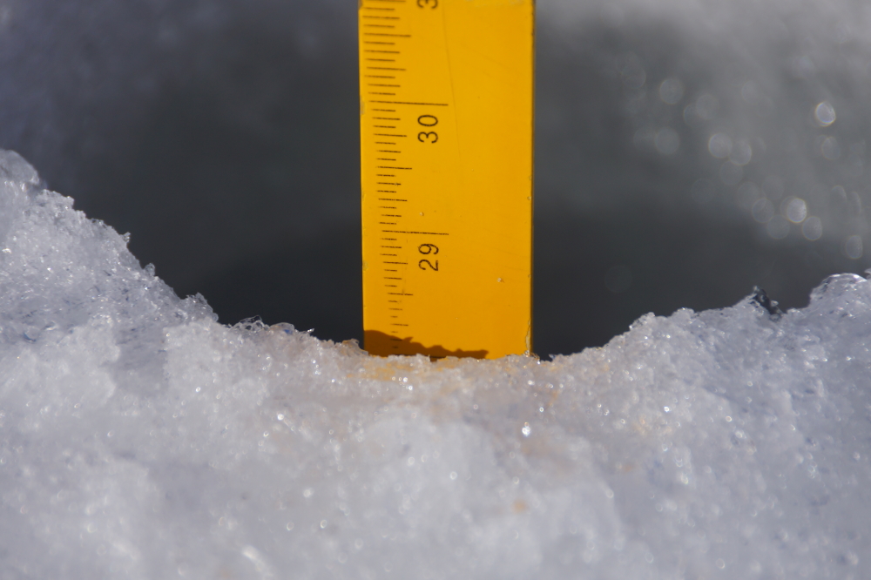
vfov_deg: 3.7
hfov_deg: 5.5
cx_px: 436
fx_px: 9069
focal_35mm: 375
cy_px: 290
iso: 100
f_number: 6.3
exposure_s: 1/400
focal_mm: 250
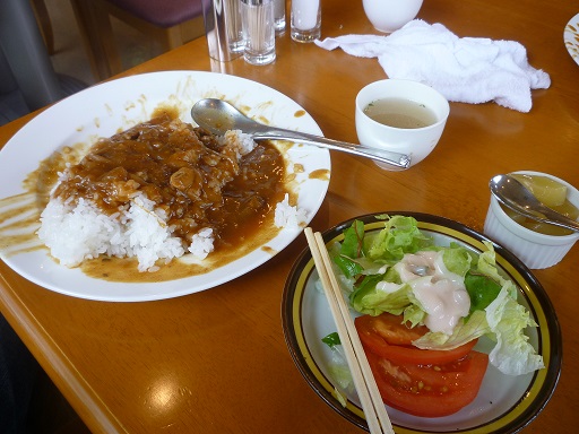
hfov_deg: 61.7
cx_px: 290
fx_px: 485
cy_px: 217
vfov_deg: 48.2
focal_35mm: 29
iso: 100
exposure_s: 1/30
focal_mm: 5.2
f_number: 3.3
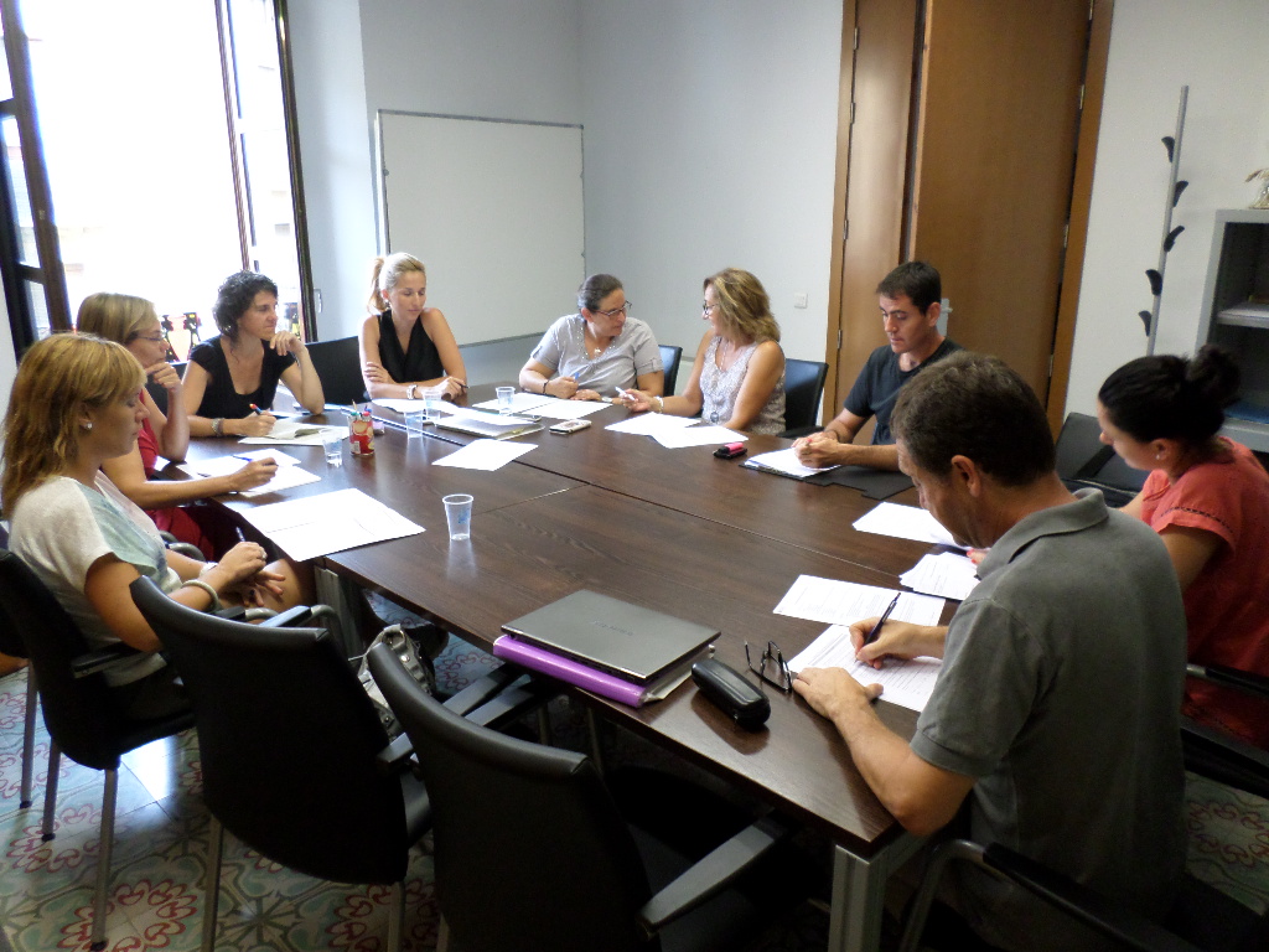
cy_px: 476
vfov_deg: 54.9
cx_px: 634
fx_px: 916
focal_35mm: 25
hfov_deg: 69.4
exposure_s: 1/30
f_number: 2.5
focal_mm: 4.5
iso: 240
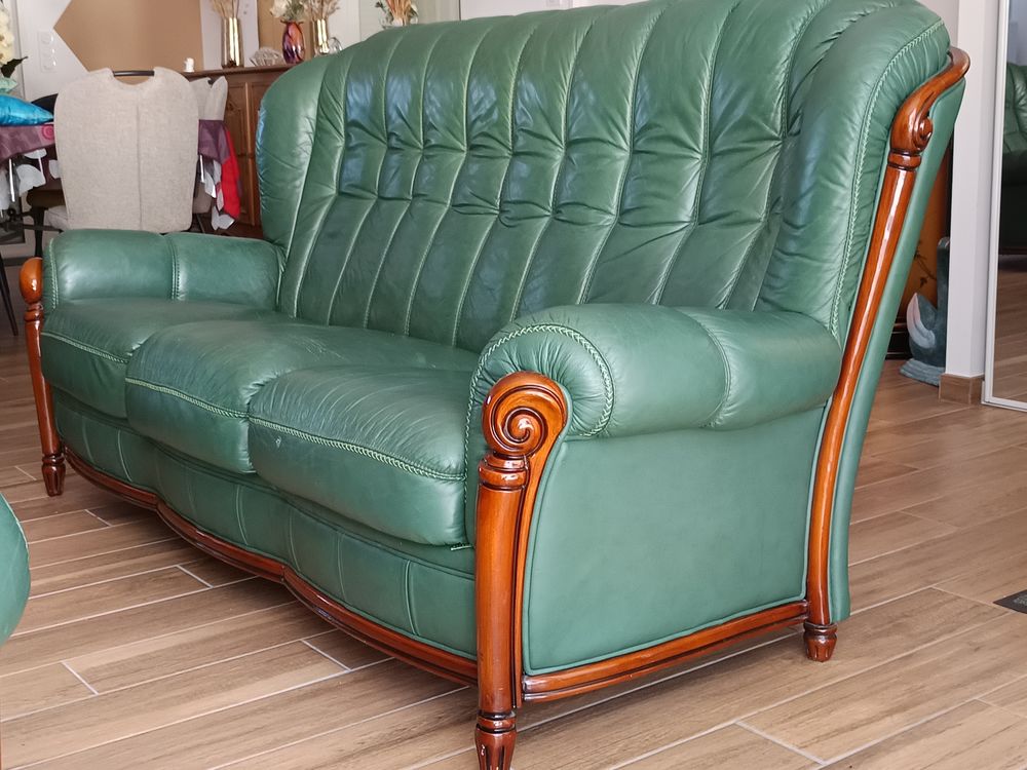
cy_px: 385
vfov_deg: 56.8
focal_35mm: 24
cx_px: 514
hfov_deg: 71.6
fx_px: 712
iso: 904
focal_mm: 5.31
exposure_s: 1/33.3
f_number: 1.7
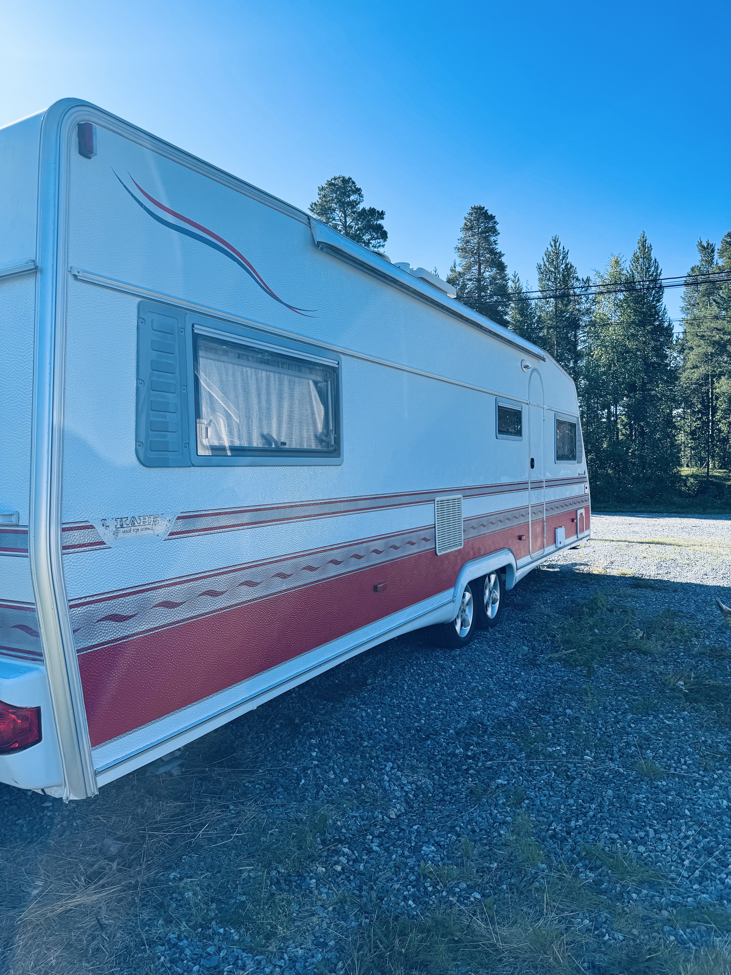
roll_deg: +1.8
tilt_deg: -1.9
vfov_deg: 71.6
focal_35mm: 24
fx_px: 676
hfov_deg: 56.8
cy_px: 488
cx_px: 366
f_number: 1.78
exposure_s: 1/2604
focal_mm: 6.76
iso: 80
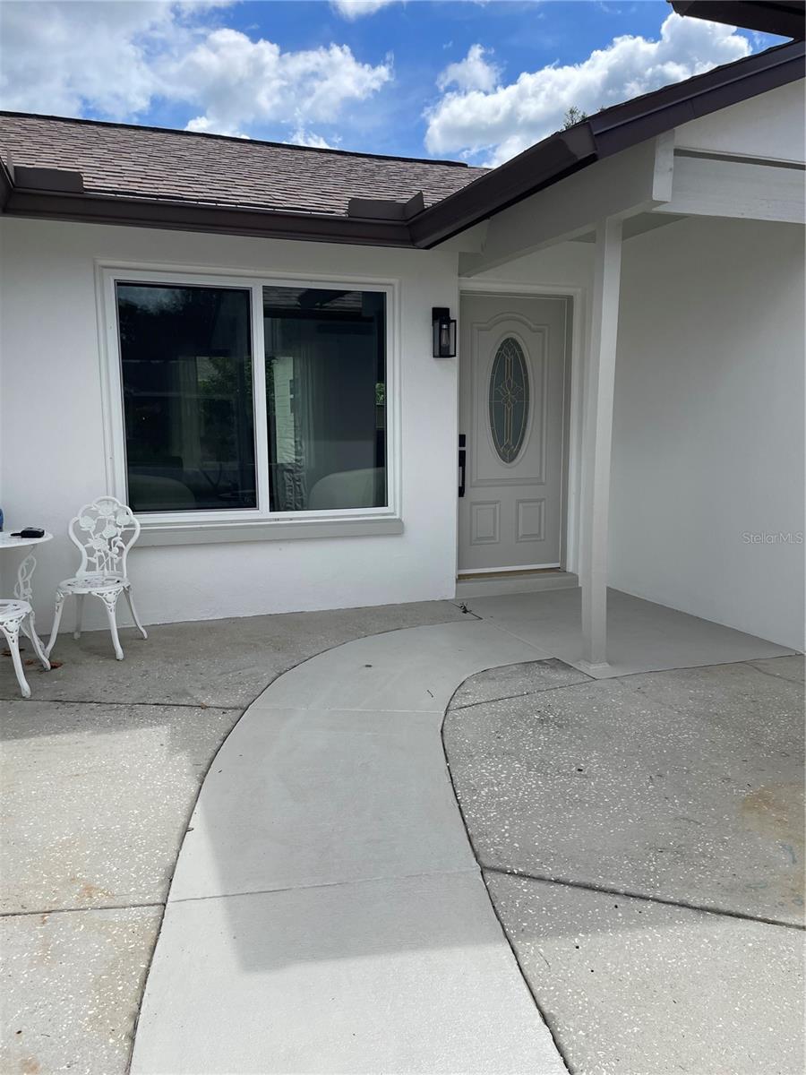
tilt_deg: -7.8
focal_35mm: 26
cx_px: 403
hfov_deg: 53.1
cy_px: 538
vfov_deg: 67.3
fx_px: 807
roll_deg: +0.7
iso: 32
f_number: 1.6
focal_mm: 4.2
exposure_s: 1/2564
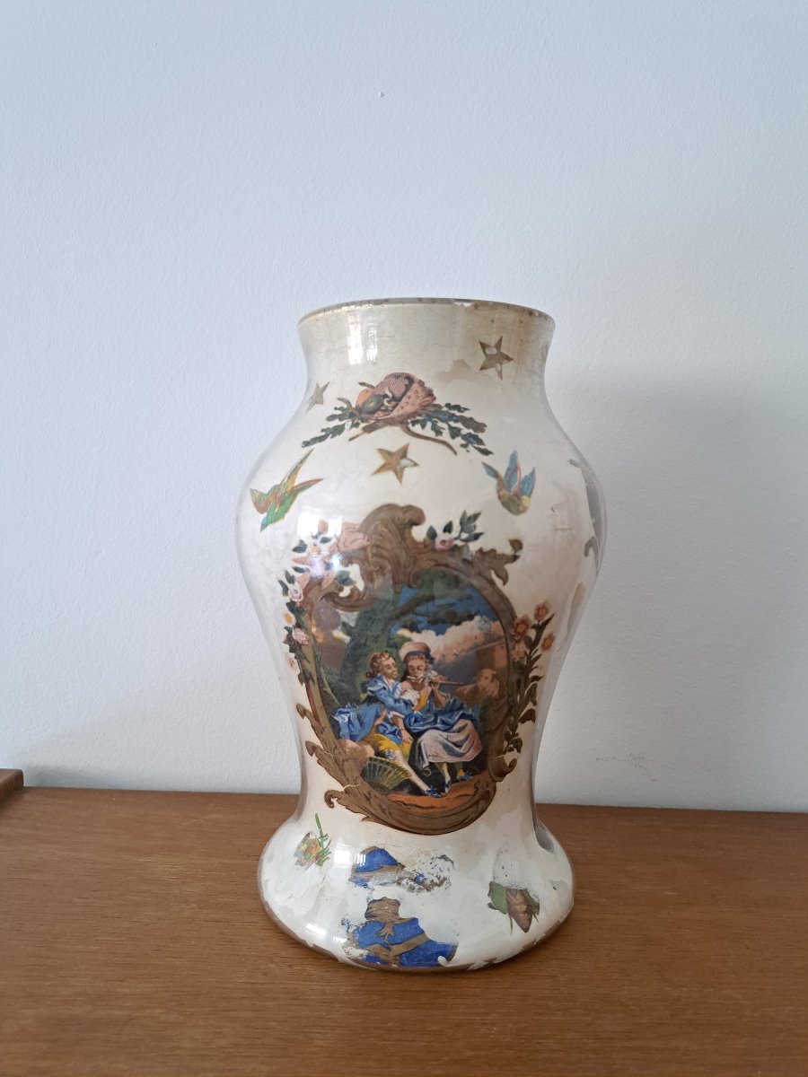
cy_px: 538
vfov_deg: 71.6
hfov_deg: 56.8
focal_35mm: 24
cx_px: 404
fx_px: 747
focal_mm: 5.23
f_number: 1.8
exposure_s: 1/50
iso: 400
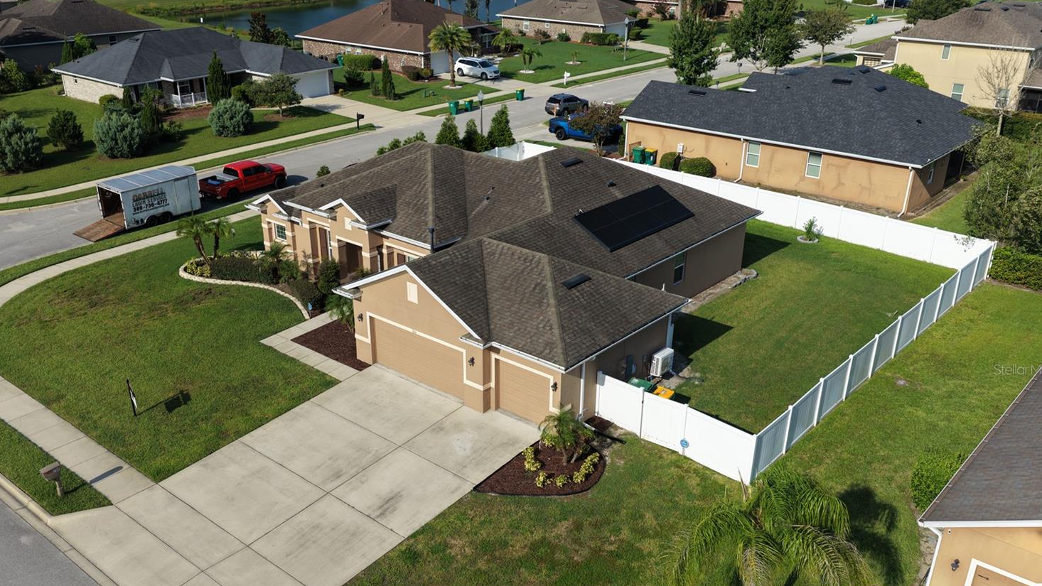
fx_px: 884
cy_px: 369
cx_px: 488
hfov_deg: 61.0
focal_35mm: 32
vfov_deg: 36.5
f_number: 2.8
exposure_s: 1/2000
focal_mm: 14.45
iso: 125
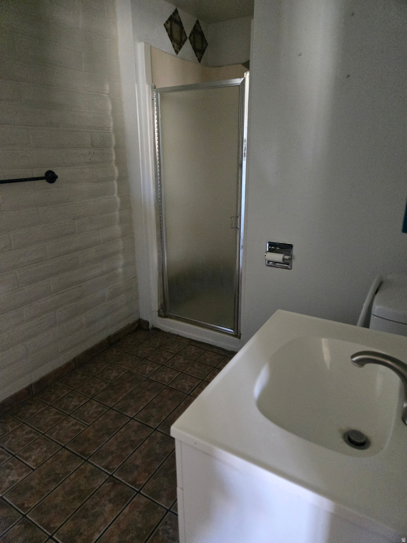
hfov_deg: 58.9
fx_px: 361
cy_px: 272
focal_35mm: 23
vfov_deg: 73.9
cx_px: 204
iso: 1600
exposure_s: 1/60
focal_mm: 5.4
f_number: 1.8
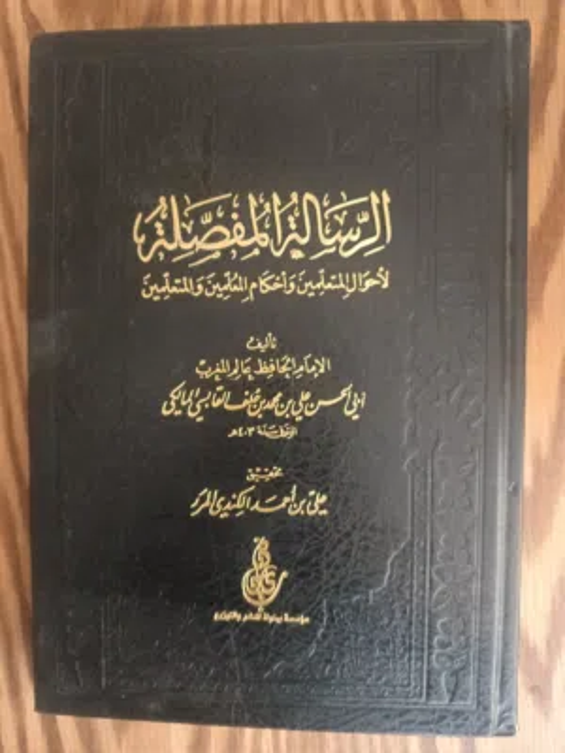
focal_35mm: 24
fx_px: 522
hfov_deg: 56.8
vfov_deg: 71.6
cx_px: 282
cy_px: 376
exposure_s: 1/16.7
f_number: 1.6
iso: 2019
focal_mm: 4.09
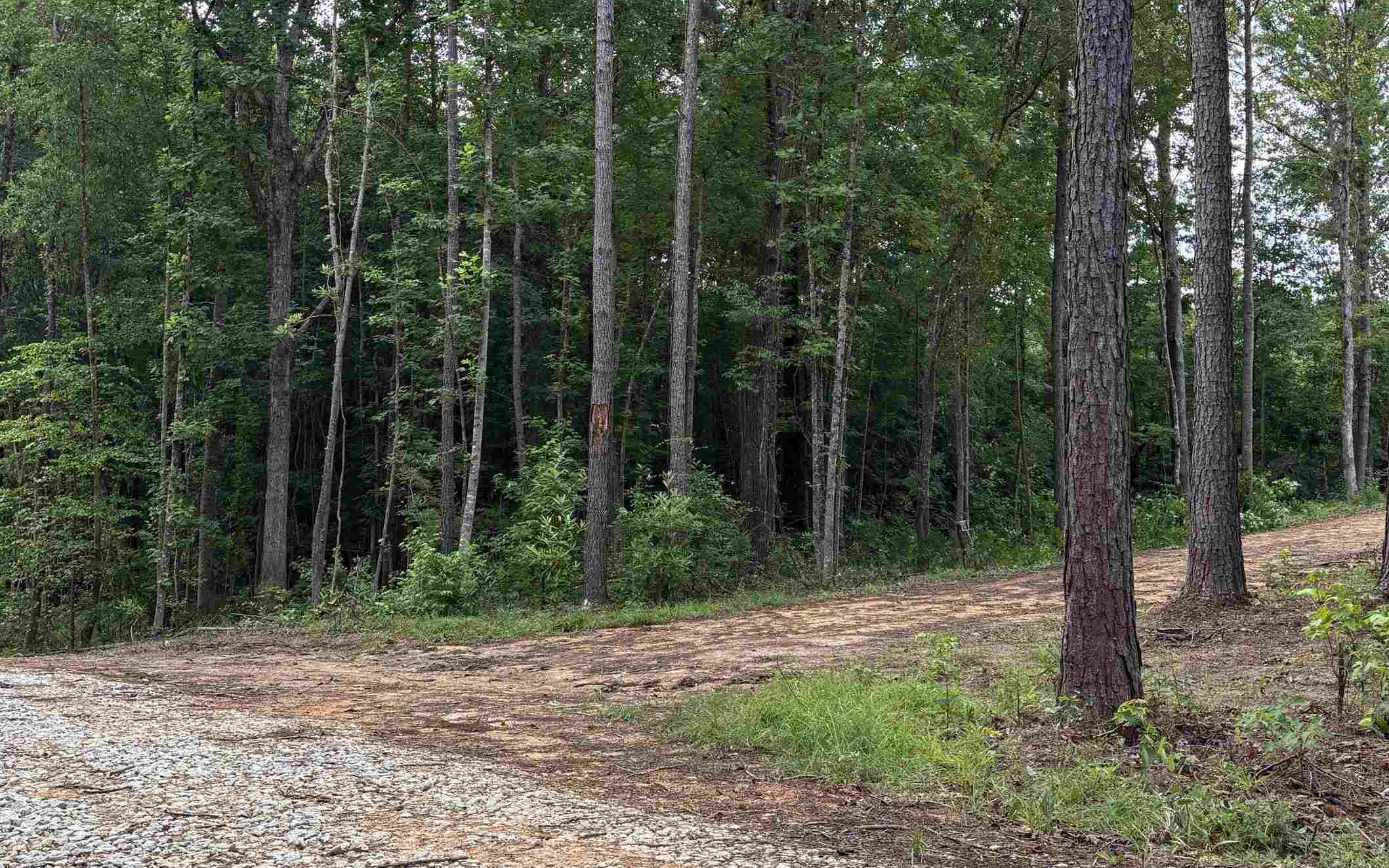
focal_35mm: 40
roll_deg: -0.8
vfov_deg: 32.0
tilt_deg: +2.1
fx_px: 1514
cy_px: 411
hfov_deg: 49.3
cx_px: 698
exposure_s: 1/148
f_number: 1.6
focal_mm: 5.96
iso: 40
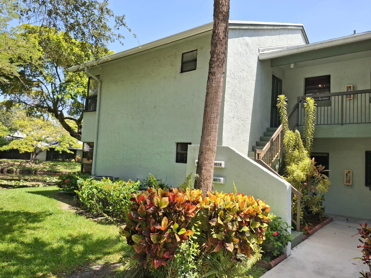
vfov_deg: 54.9
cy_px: 139
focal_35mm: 25
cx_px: 186
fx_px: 268
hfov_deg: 69.4
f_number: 1.8
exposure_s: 1/1074
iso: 32
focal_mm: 4.69
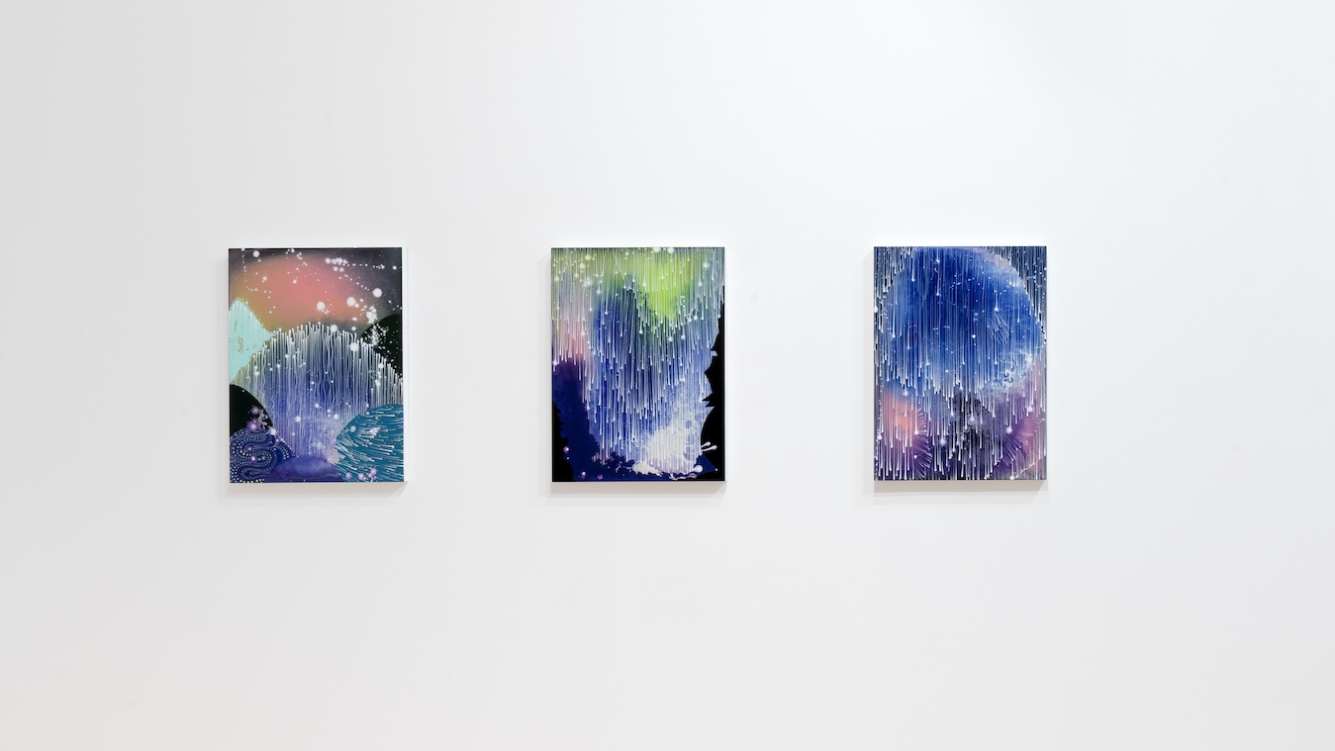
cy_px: 367
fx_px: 1593
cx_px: 955
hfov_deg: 44.4
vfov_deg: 26.5
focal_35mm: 45
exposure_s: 1.3
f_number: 18
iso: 100
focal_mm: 29
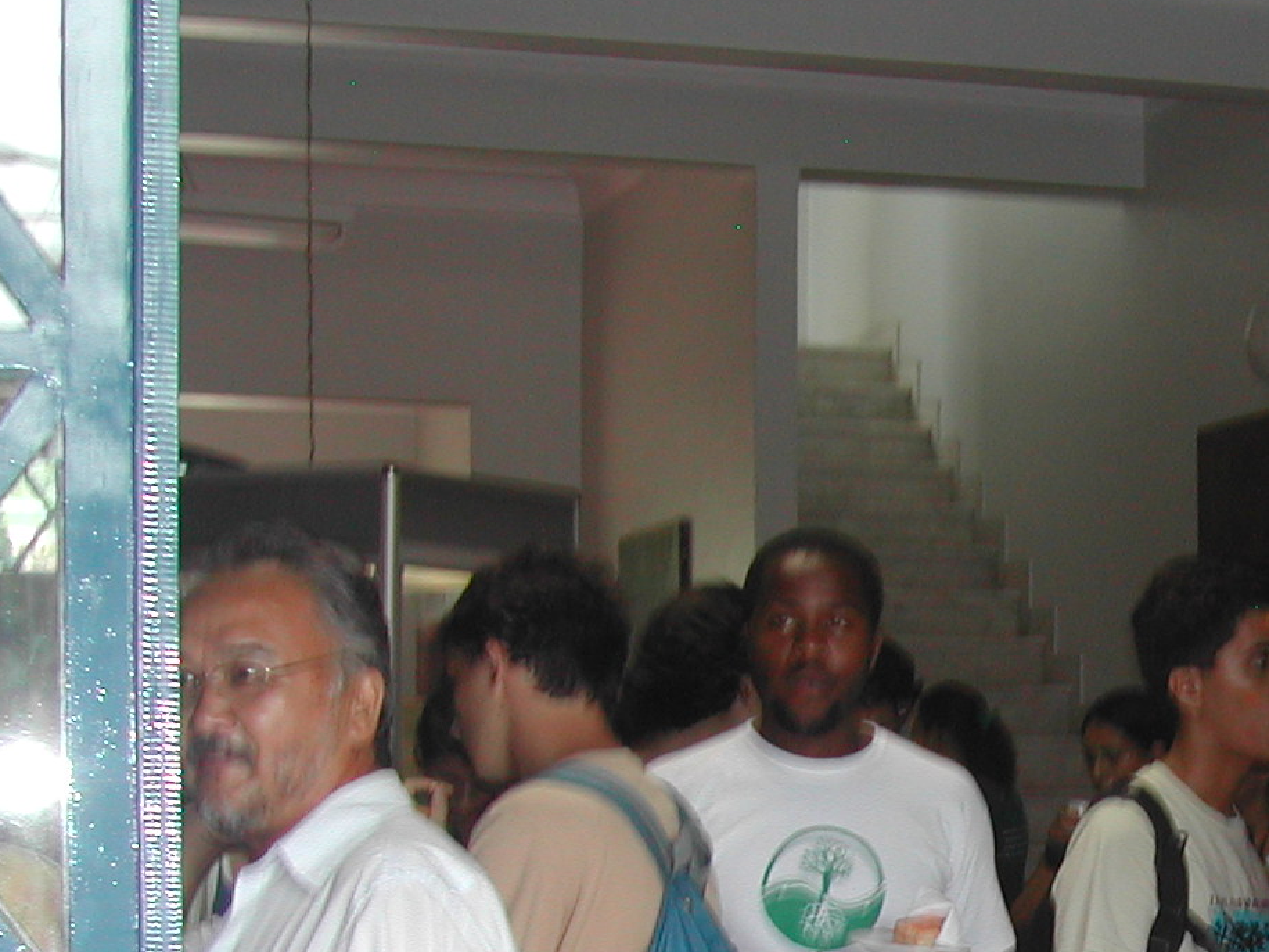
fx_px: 3116
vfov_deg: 17.0
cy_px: 955
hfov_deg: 22.3
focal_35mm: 85
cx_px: 1216
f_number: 2.8
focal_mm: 8
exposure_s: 1/30
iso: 100
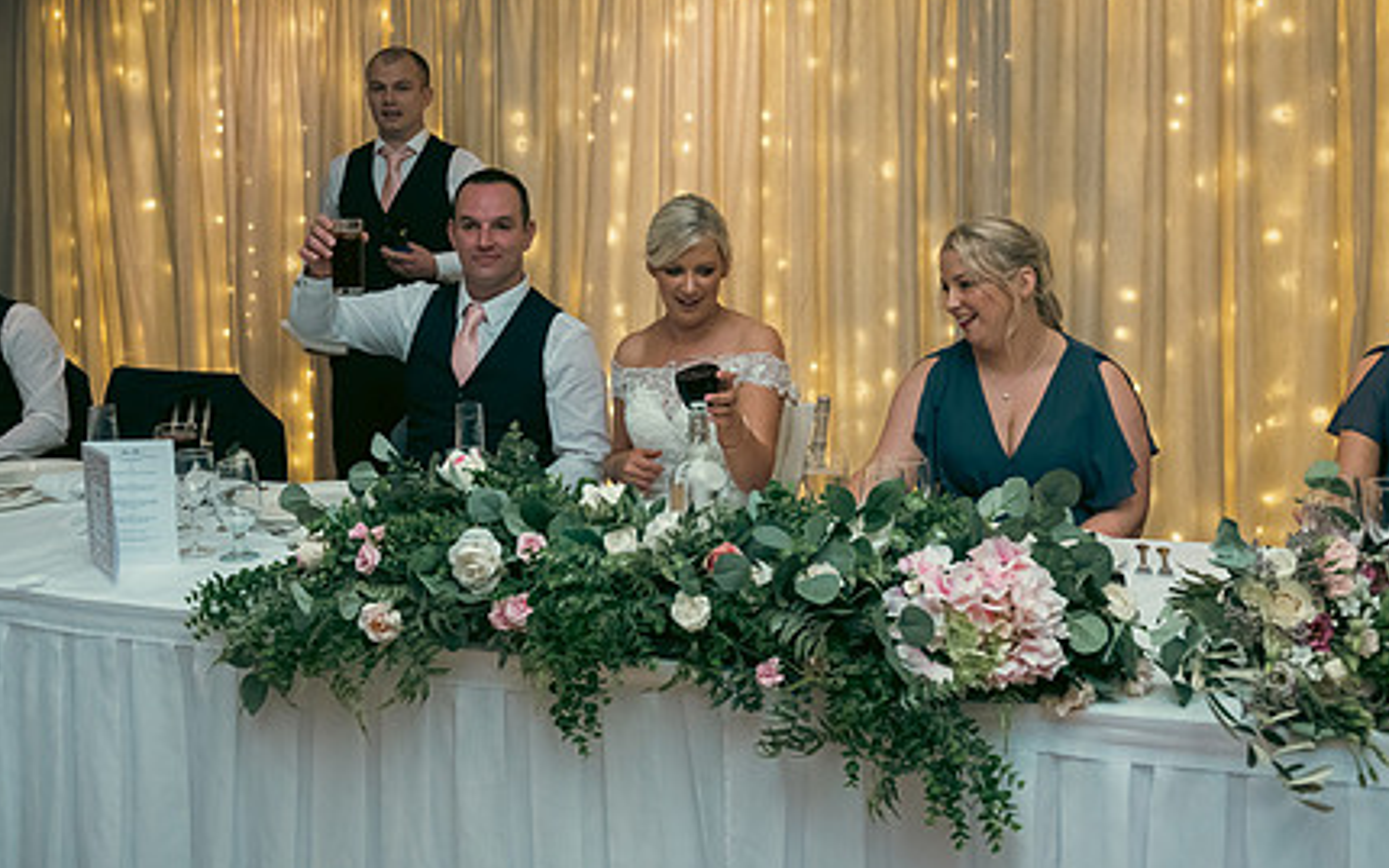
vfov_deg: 37.8
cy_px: 269
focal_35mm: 33
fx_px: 1250
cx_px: 694
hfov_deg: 58.1
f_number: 3.5
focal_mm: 24
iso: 800
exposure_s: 1/160
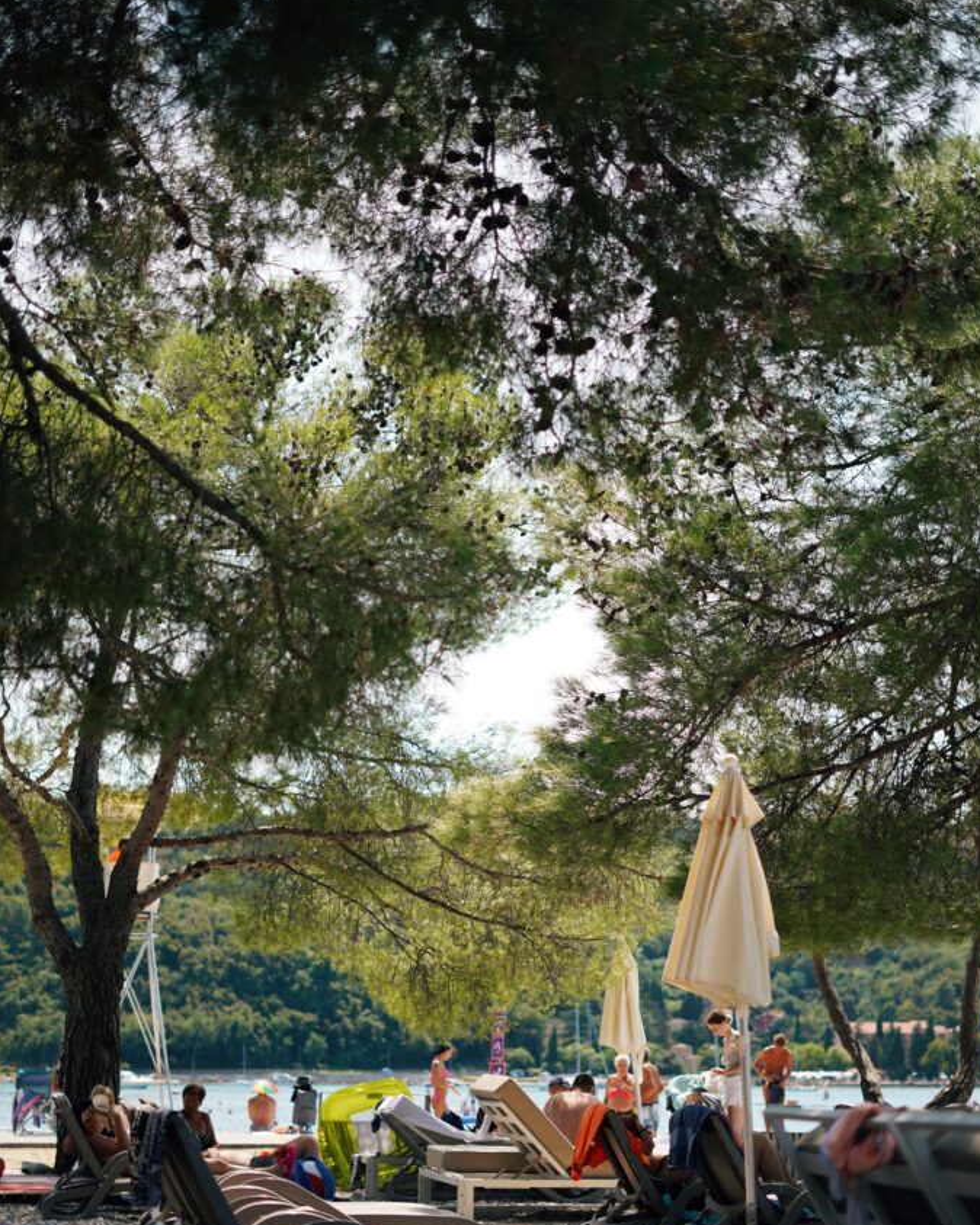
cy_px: 689
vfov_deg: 33.0
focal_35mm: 57
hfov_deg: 26.7
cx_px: 495
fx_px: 2067
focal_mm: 50
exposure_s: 1/2500
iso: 100
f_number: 1.8
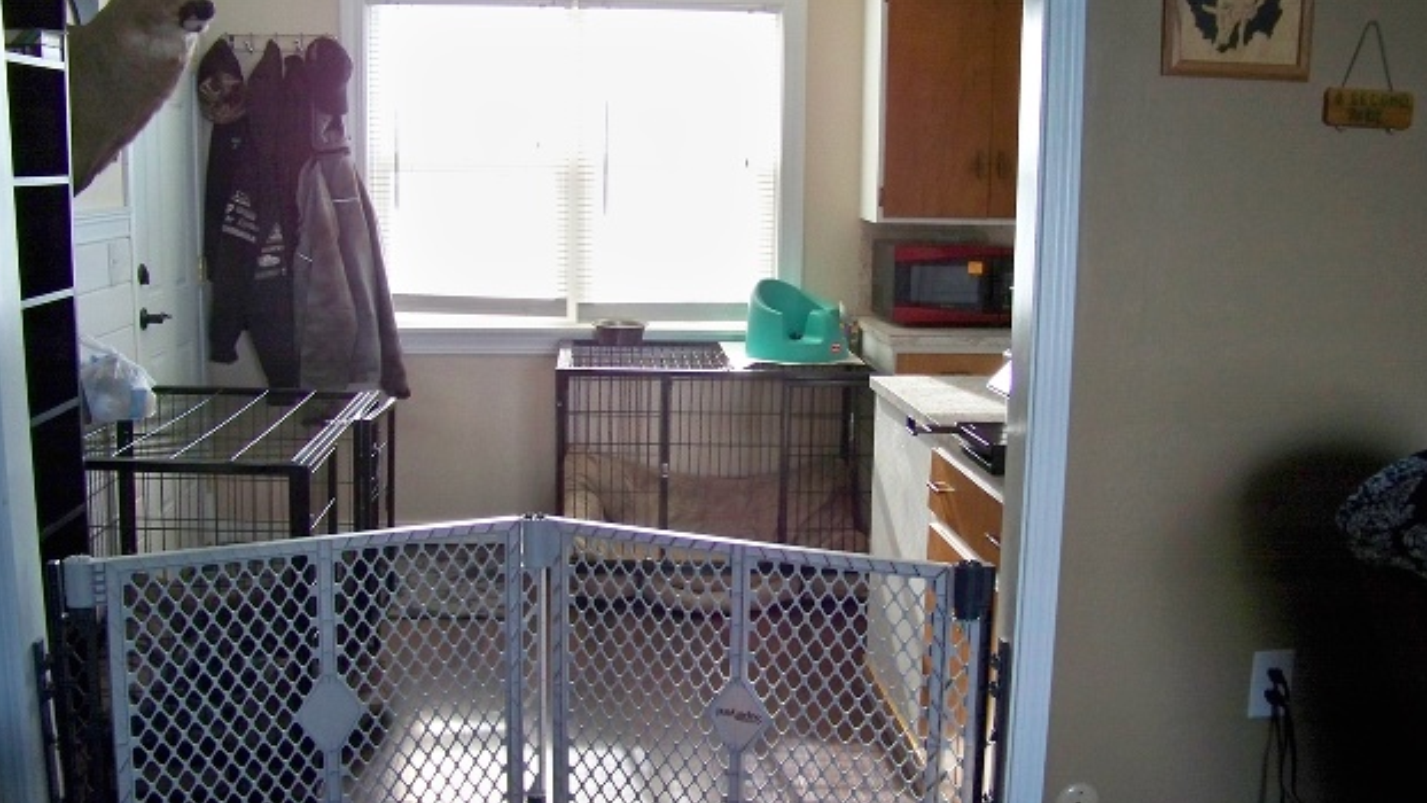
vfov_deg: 32.0
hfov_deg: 54.0
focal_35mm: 37
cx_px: 711
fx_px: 1400
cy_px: 431
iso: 400
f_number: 2.8
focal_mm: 5.85
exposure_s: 1/200
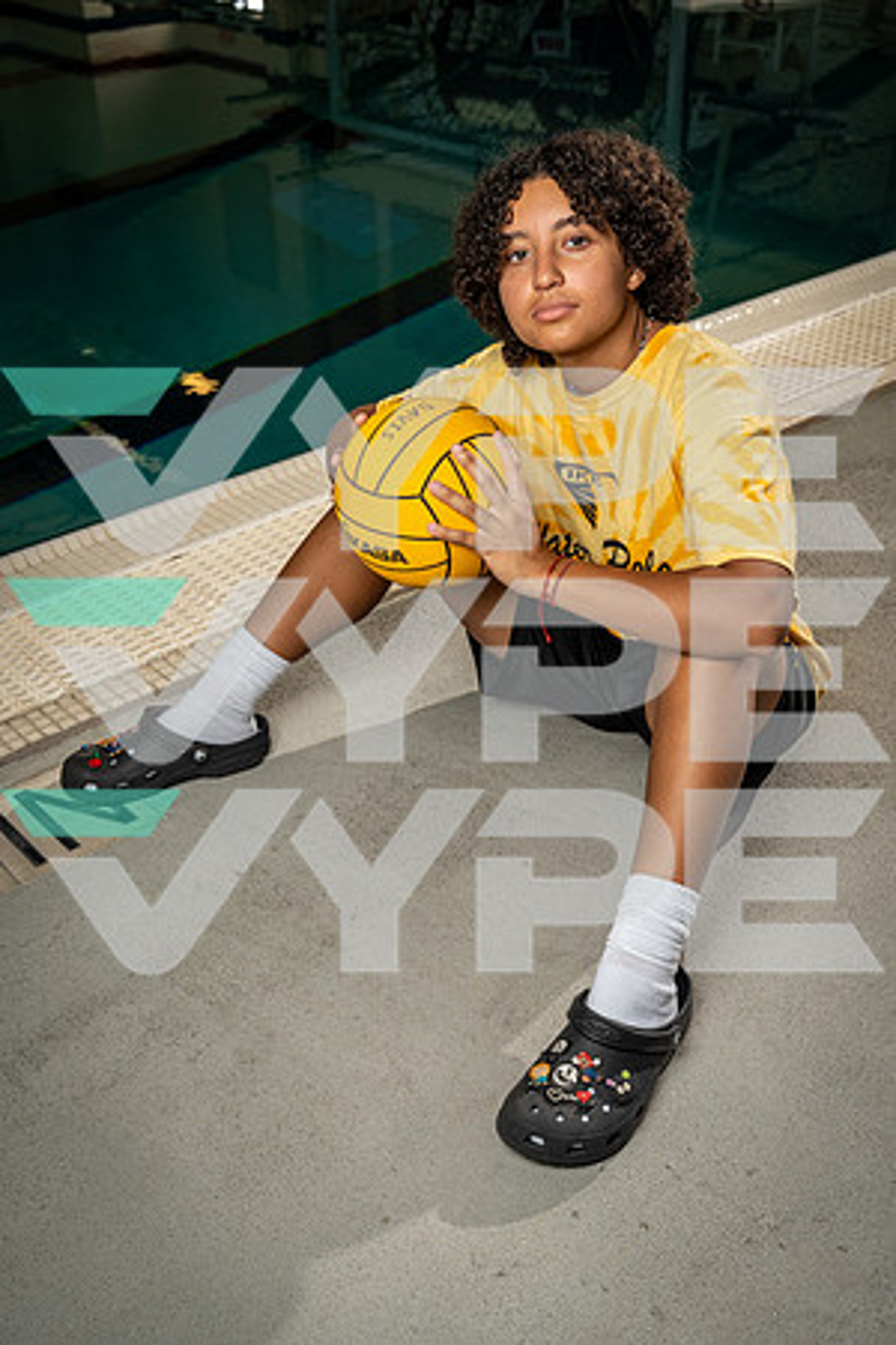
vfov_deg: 50.7
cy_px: 672
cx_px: 448
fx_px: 1419
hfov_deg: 35.1
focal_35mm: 38
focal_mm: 38
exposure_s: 1/250
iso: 640
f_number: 5.6
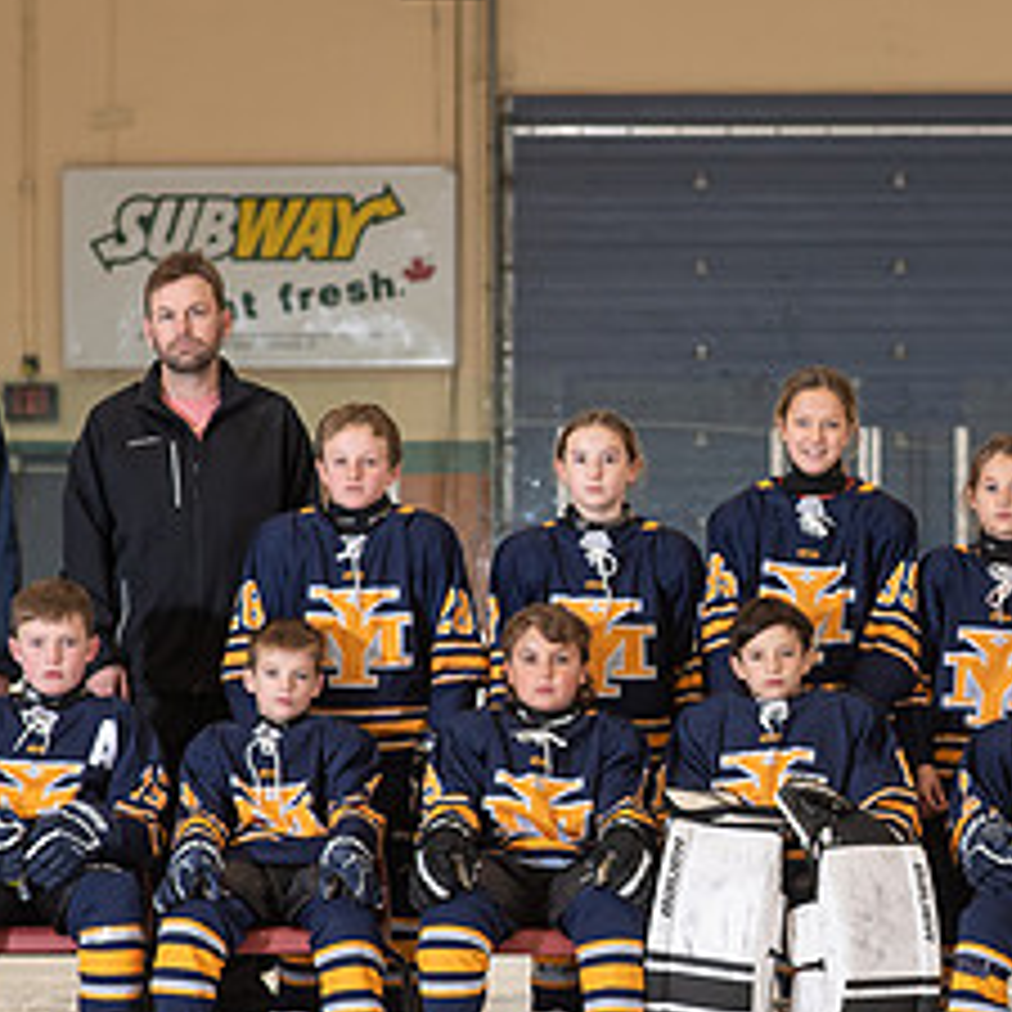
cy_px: 728
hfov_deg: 8.0
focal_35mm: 219
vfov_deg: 8.0
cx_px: 901
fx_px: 7244
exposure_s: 1/250
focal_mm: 85
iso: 500
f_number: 5
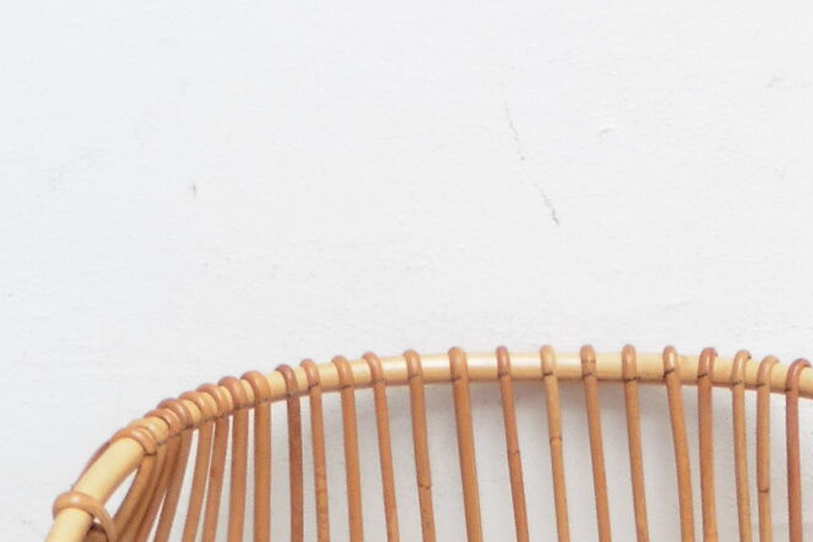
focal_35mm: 96
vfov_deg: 12.6
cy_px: 1072
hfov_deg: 21.1
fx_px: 2168
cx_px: 568
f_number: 3.6
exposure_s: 1/80
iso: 100
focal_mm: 5.4
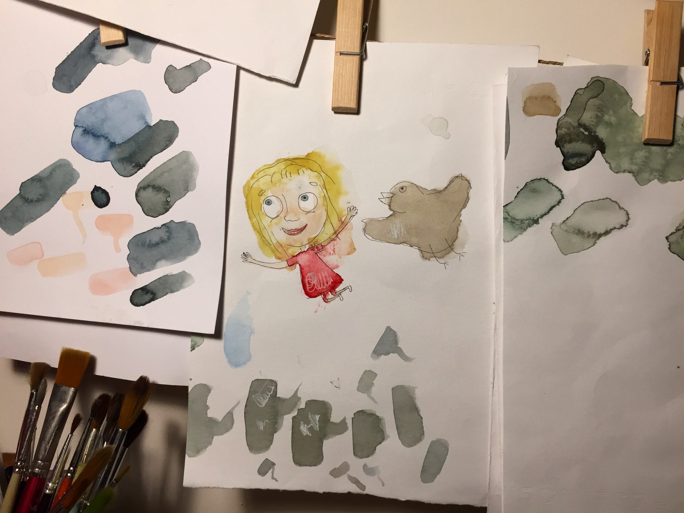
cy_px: 256
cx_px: 342
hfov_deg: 61.7
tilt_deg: -10.6
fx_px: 573
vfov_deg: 48.2
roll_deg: -4.0
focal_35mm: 29
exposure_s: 1/33
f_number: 2.2
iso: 40
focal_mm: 4.15
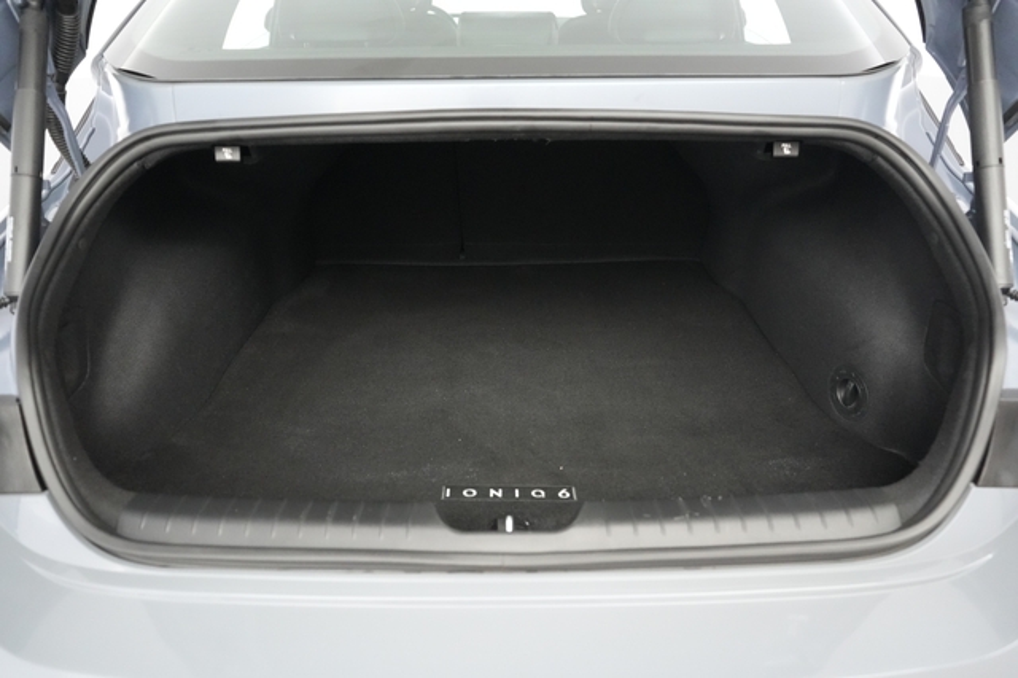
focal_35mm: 25
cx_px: 509
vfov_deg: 51.2
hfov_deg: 71.5
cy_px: 339
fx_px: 707
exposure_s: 1/160
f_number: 2.8
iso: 10000
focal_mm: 25
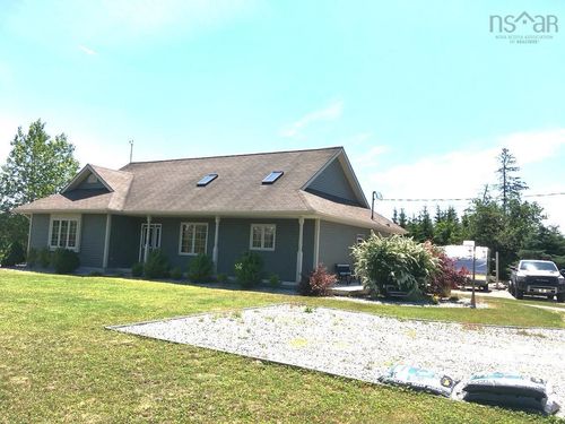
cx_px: 282
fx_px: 473
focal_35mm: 29
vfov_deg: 48.2
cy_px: 212
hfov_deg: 61.7
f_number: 2.2
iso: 25
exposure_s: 1/1672
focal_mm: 4.15
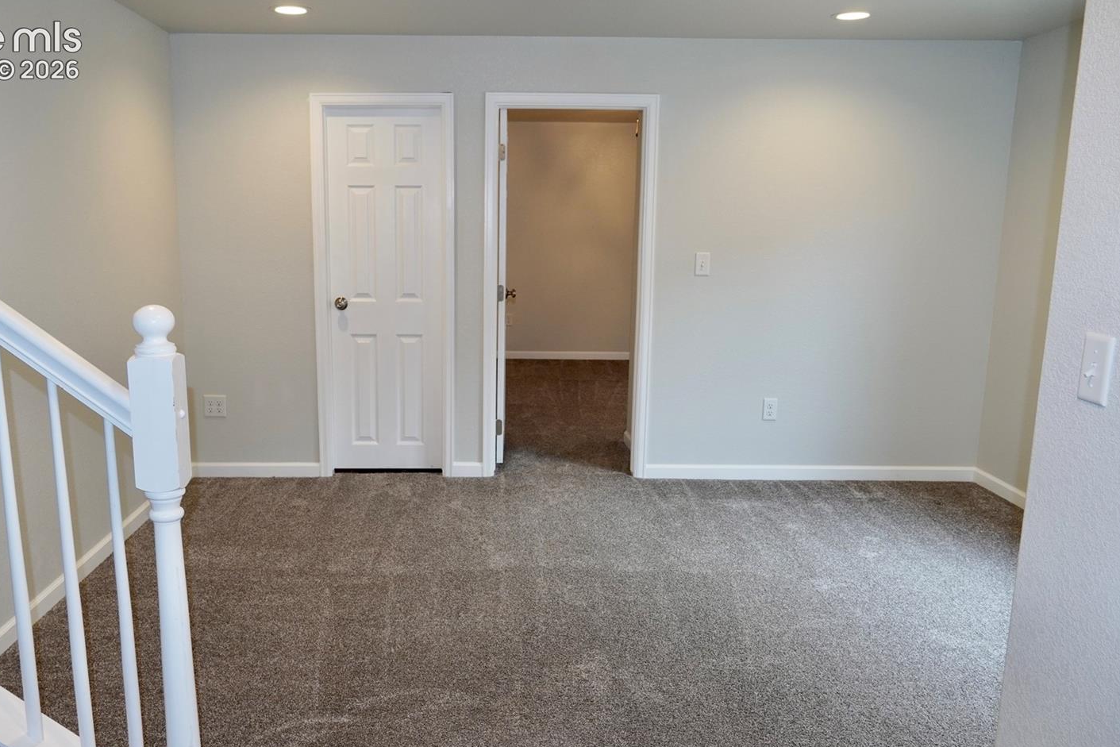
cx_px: 479
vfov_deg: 42.3
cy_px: 397
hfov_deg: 60.0
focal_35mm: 31
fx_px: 964
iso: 320
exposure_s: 1/25
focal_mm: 18
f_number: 6.3
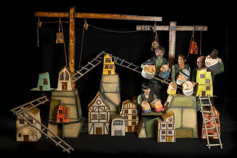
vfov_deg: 26.0
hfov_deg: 38.2
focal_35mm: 52
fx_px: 342
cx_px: 118
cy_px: 79
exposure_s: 1/125
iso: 2000
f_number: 8
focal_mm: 35
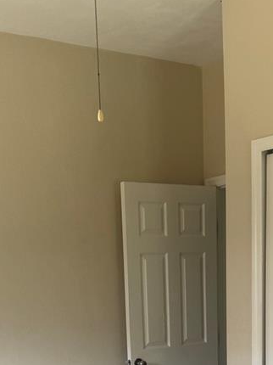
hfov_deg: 21.9
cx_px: 123
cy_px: 422
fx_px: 705
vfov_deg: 26.3
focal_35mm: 67
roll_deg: +3.6
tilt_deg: -7.7
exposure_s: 1/121
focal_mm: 6.76
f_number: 1.78
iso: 80
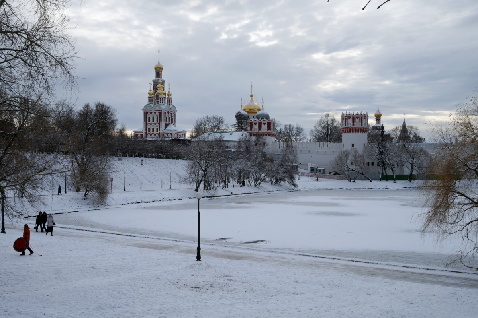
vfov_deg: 33.0
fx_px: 538
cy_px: 159
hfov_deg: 47.9
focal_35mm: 40
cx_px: 239
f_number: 11
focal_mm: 27
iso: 100
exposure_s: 1/125
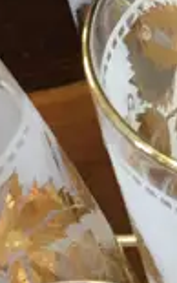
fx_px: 1565
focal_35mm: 203
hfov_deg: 6.2
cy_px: 181
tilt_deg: -36.6
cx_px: 427
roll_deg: +0.2
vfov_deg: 10.3
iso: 64
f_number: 2.2
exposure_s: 1/17
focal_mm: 4.15
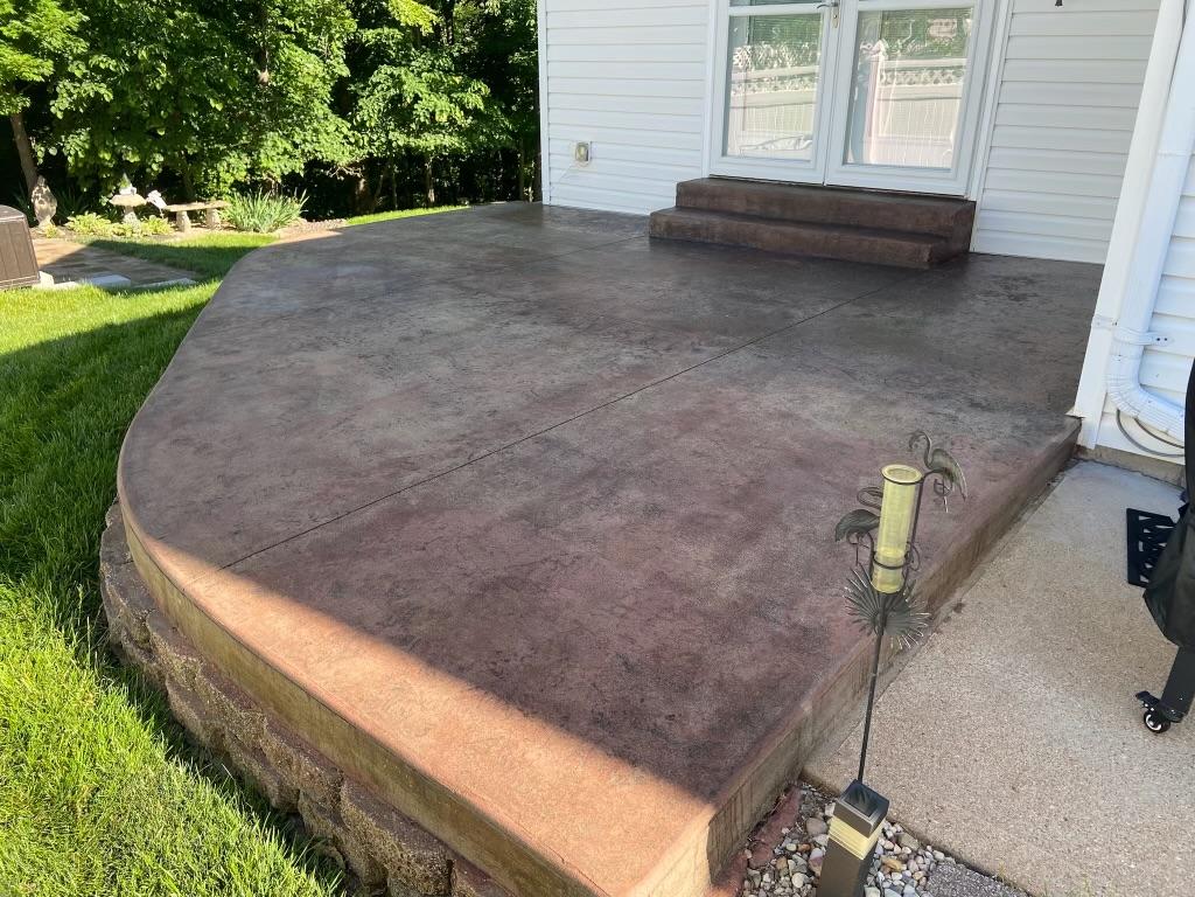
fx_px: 898
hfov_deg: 67.3
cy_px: 448
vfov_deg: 53.1
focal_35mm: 26
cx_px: 598
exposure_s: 1/458
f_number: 1.8
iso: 32
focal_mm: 4.25
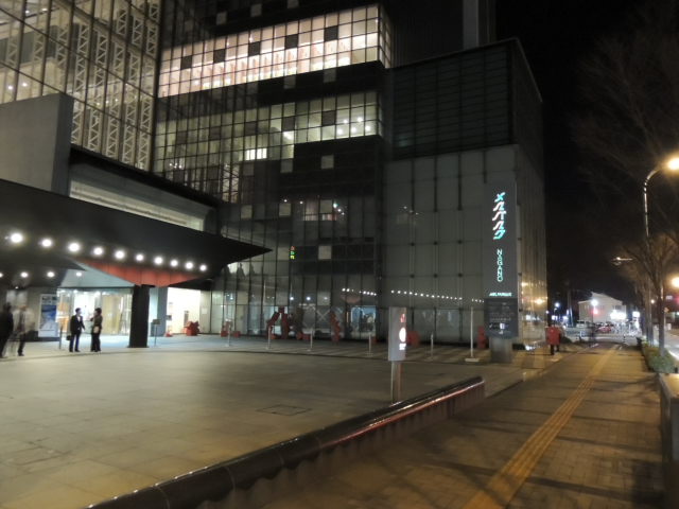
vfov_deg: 56.8
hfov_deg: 71.6
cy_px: 254
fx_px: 471
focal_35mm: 24
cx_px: 340
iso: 2500
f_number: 3
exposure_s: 1/15
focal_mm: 4.3
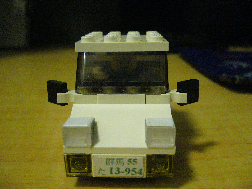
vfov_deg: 40.7
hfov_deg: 52.6
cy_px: 94
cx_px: 126
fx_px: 255
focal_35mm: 35
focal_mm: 5.8
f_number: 2.8
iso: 400
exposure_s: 1/8
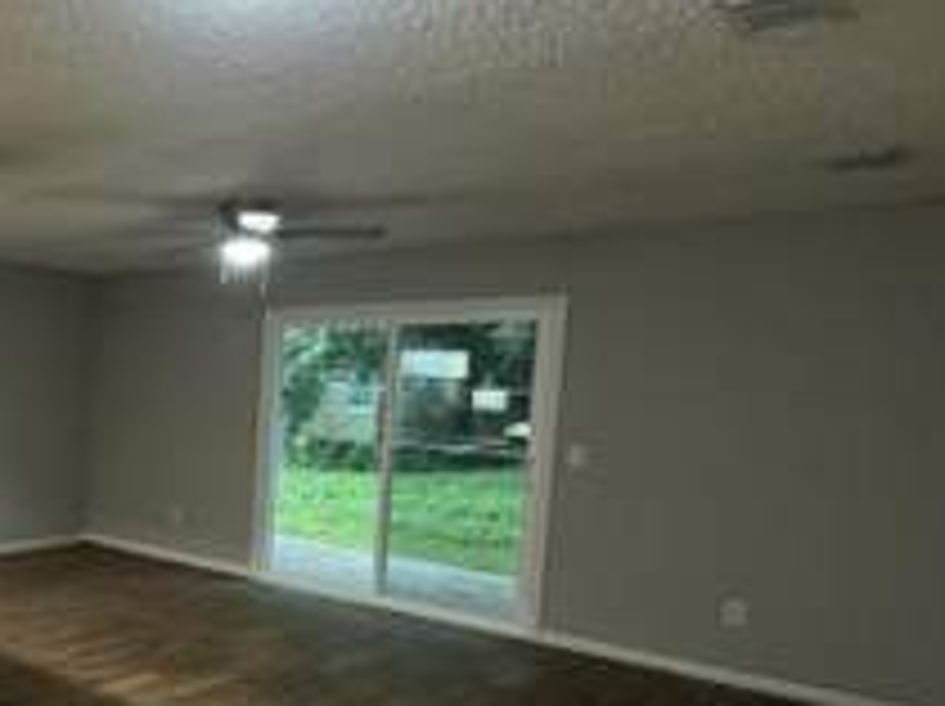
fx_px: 873
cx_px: -40
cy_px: 443
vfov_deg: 43.7
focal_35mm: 32
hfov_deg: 45.8
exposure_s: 1/60
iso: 200
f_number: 2.2
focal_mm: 2.22
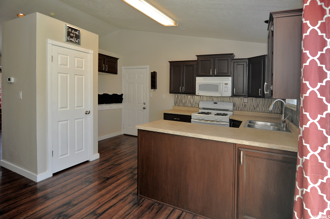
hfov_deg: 90.1
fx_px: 165
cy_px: 110
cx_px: 165
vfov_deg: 67.2
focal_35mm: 18
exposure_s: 1/60
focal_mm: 12
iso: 200
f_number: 4
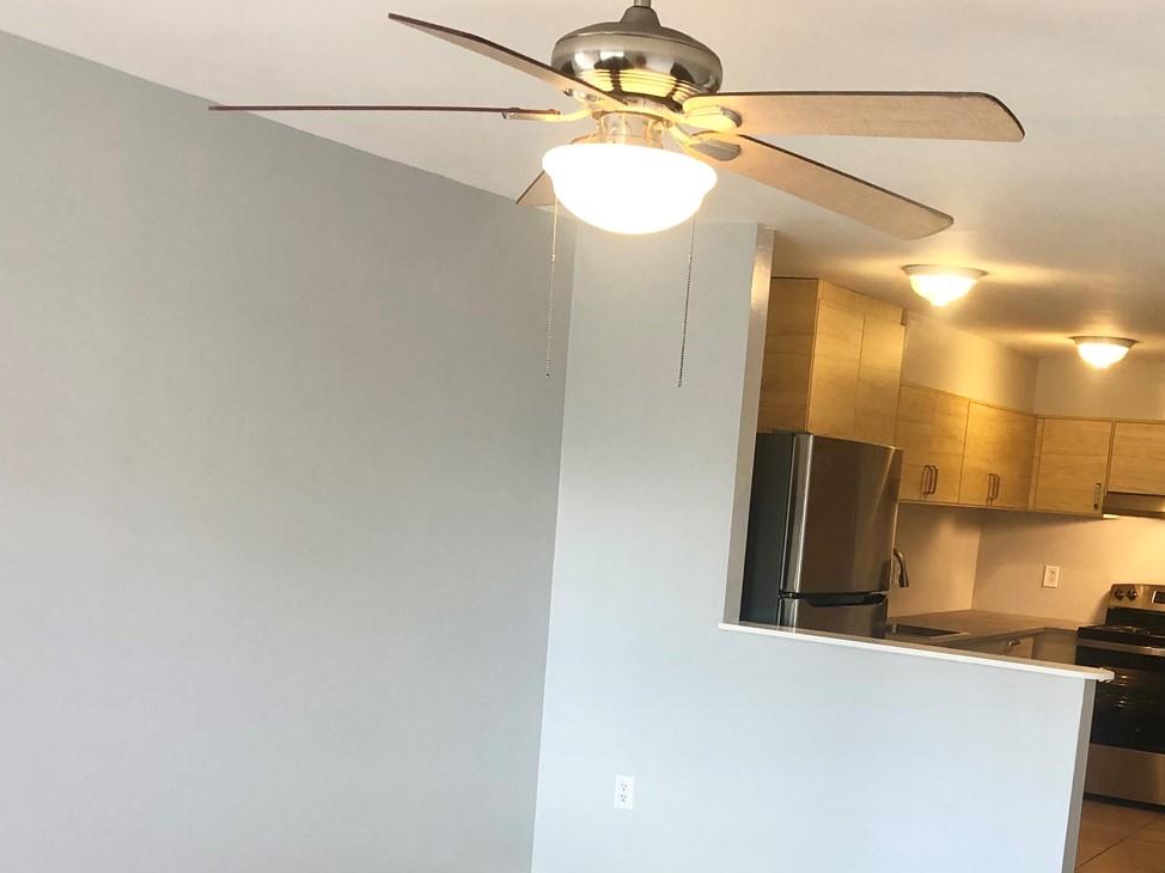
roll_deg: -4.5
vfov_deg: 30.9
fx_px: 1548
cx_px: 681
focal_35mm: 46
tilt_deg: -8.0
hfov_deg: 41.1
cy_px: 674
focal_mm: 3.99
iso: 32
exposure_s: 1/30
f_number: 1.8
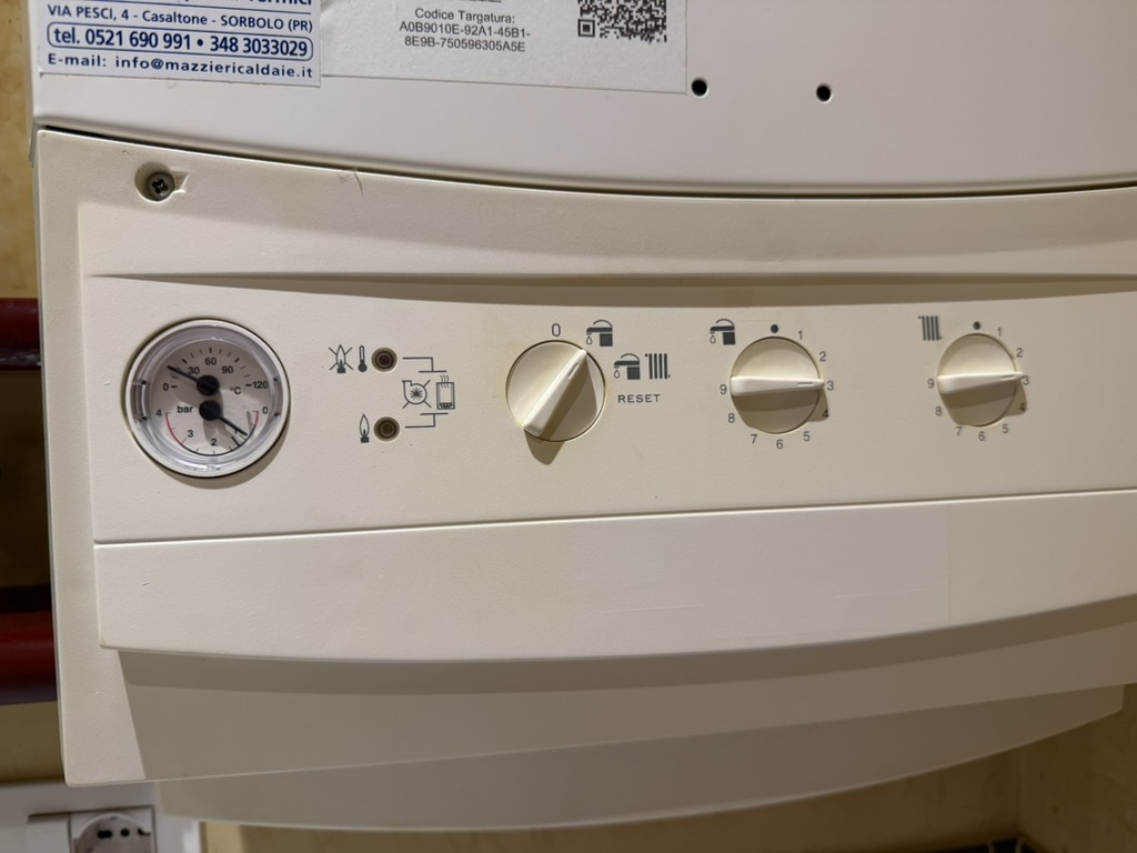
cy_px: 426
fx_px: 788
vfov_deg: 56.8
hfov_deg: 71.6
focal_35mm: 24
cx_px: 568
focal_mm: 6.76
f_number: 1.78
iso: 125
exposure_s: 1/100
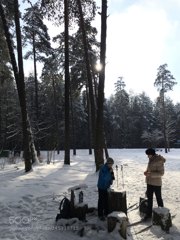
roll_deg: -1.1
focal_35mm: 29
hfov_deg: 48.2
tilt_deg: +6.7
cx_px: 90
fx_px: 201
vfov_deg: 61.7
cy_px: 120
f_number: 2.2
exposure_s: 1/2849
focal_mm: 4.15
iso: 25
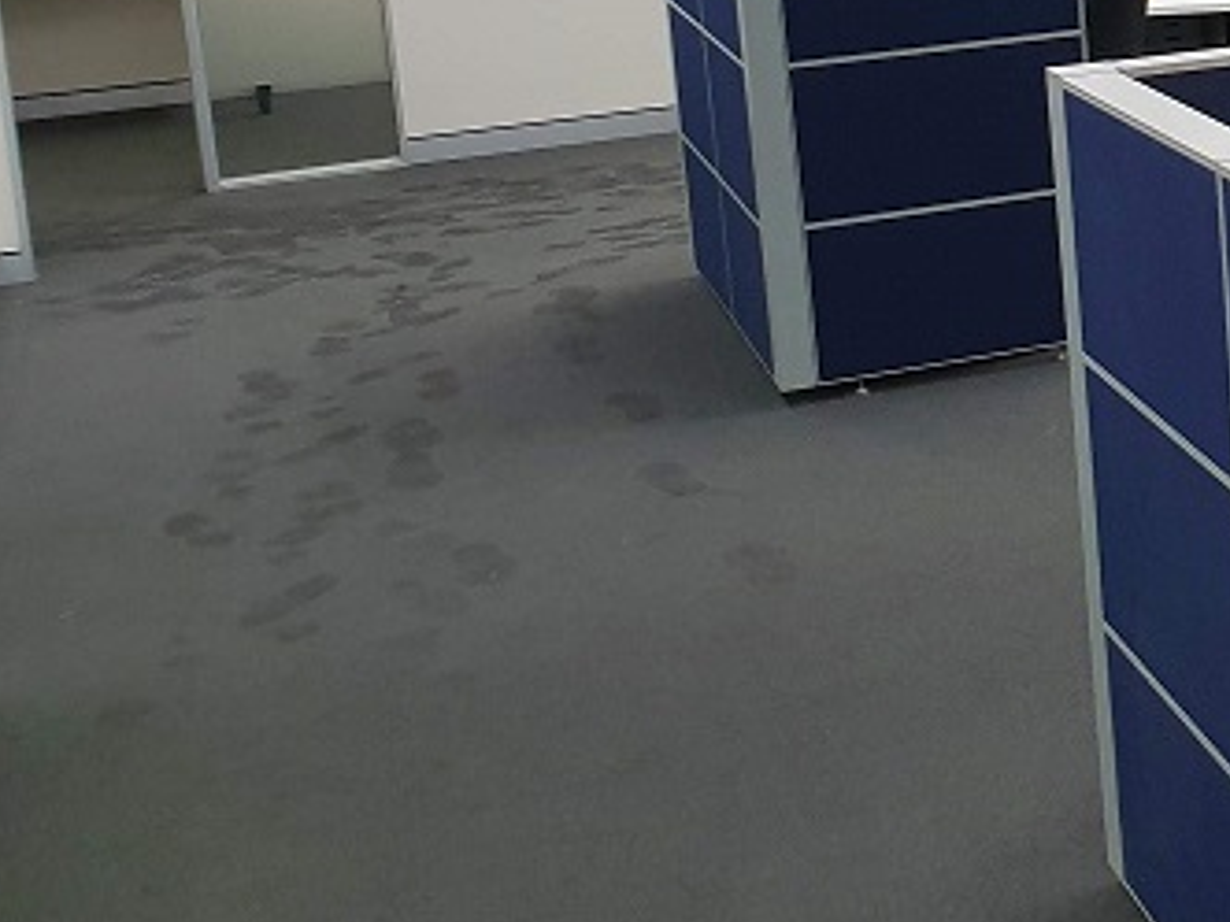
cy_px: -19
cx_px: 1808
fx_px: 2807
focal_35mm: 79
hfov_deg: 21.2
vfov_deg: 18.2
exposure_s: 1/50
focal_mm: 4.3
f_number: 2.4
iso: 200
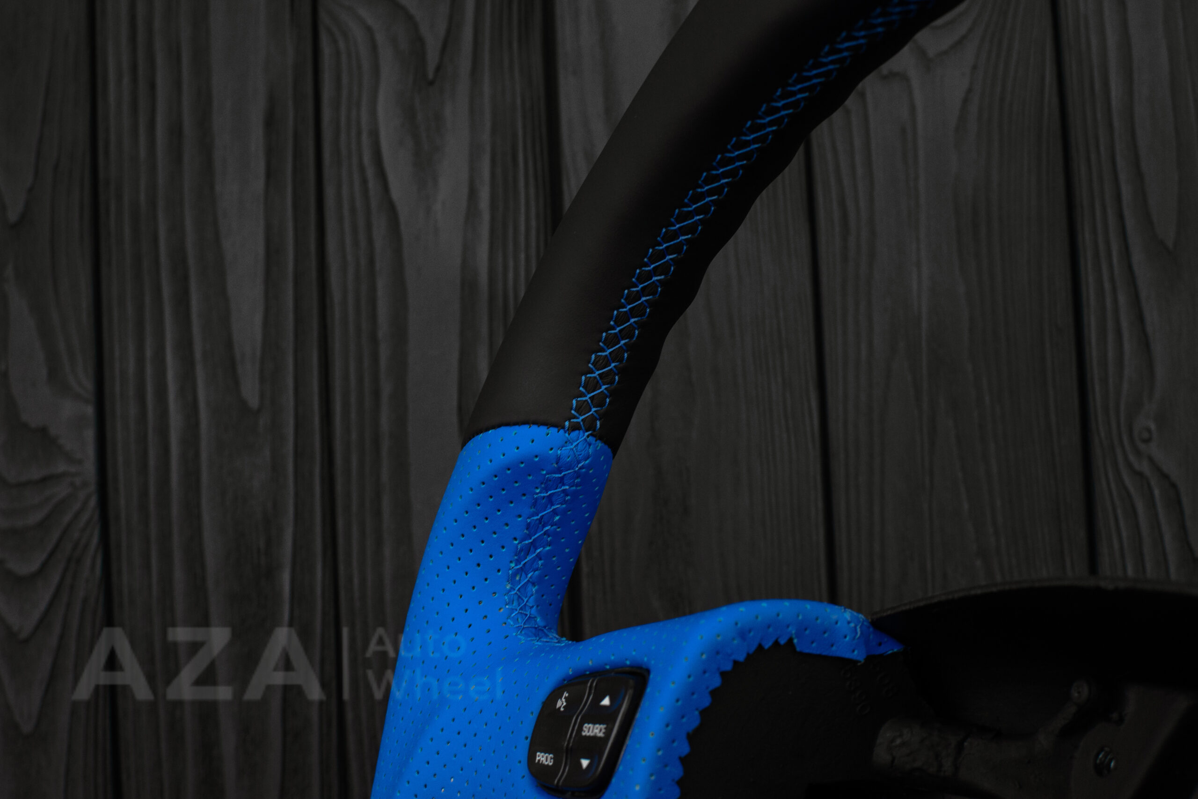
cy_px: 400
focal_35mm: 52
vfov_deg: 25.8
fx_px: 1747
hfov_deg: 37.8
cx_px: 599
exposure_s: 1/125
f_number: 6.3
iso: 500
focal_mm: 35
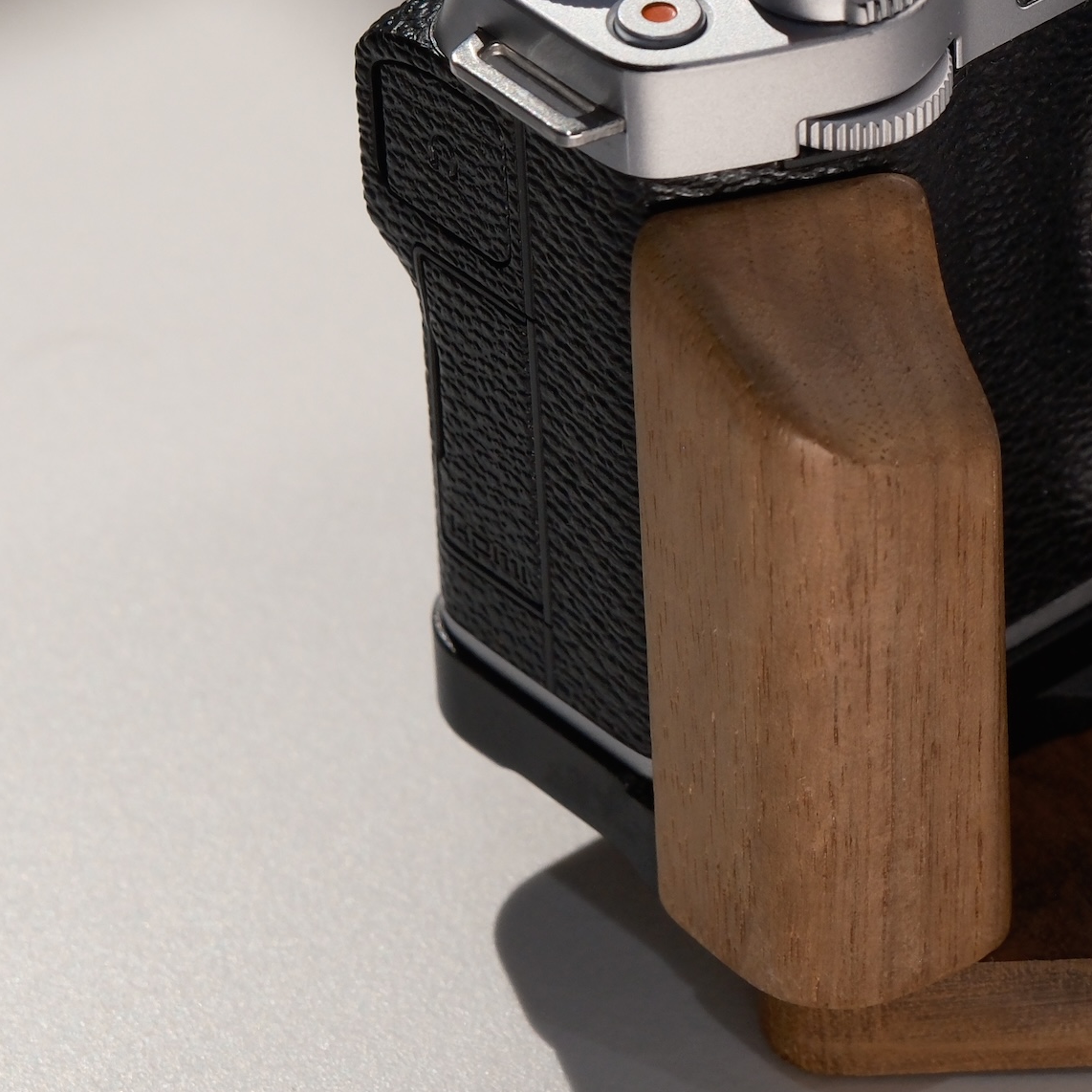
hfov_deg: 7.0
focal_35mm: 250
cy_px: -88
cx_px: 1281
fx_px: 8923
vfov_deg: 7.0
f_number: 5.6
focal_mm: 56
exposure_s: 1/80
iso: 640
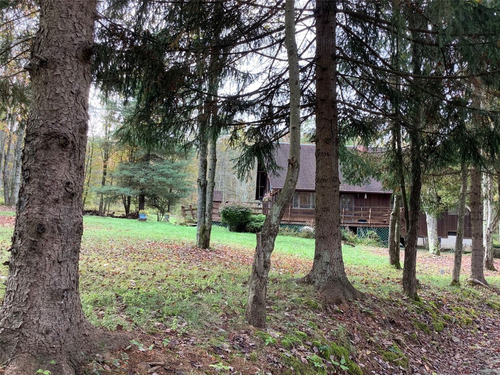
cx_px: 250
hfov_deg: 58.4
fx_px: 448
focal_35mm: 31
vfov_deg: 45.4
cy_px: 188
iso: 32
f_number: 2.4
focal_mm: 3.3
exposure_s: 1/120
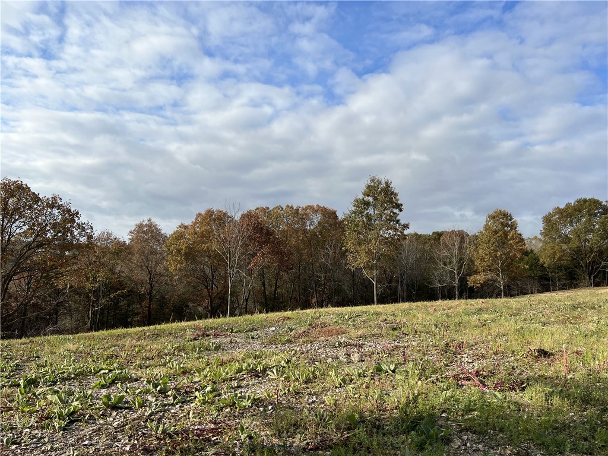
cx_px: 304
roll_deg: -2.0
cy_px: 228
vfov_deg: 53.1
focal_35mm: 26
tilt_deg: +5.2
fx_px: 457
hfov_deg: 67.3
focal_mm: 5.7
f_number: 1.5
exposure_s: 1/4115
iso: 50
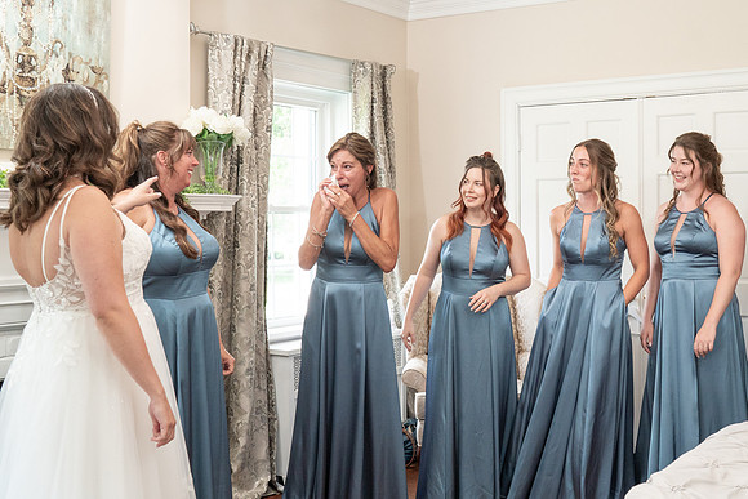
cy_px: 226
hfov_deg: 41.8
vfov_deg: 28.9
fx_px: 968
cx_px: 487
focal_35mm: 47
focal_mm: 35
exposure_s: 1/200
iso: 2000
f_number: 6.3
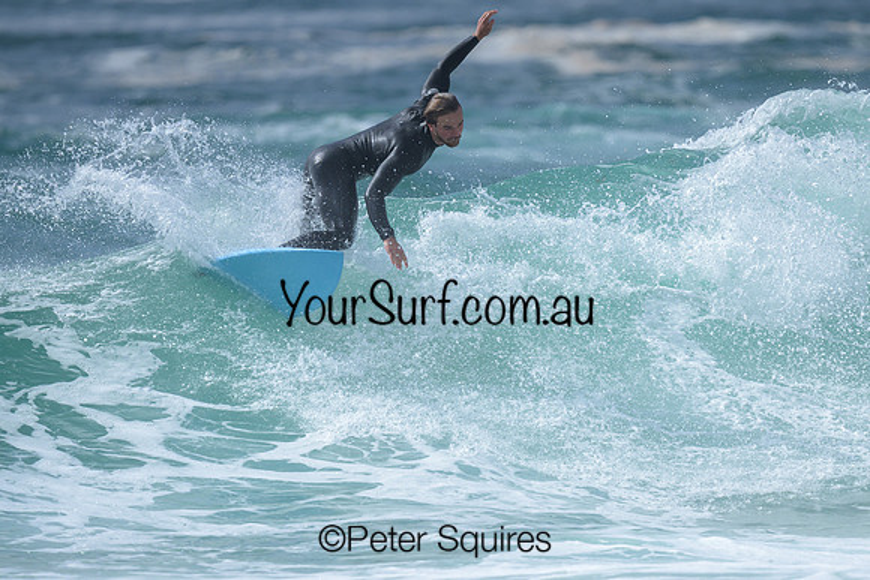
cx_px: 481
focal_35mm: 1099
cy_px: 398
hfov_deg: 1.9
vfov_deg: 1.3
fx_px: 26563
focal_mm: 800
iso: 160
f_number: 6.3
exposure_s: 1/2000
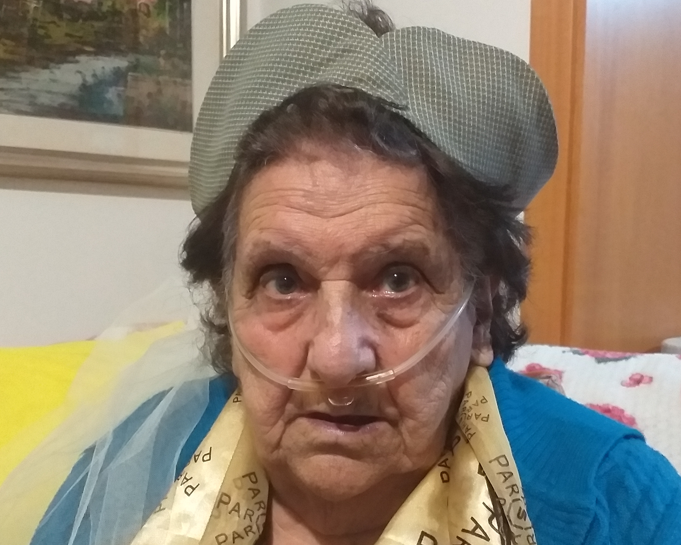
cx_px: 326
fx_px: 887
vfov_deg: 33.9
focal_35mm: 44
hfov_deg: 42.0
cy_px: 358
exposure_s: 1/25
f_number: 1.9
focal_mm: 3.6
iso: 500
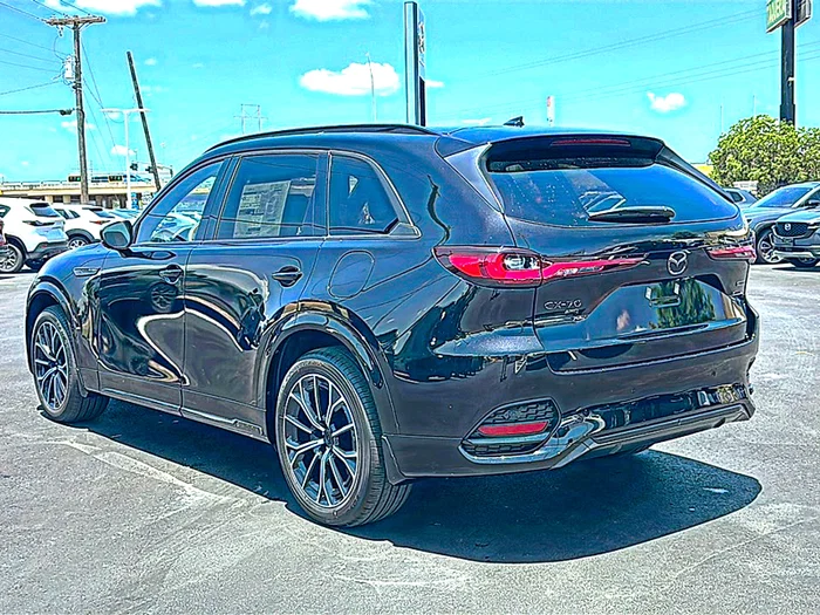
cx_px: 410
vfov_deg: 39.7
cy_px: 308
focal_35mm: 36
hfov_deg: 51.4
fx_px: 853
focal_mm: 6.86
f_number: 1.78
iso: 80
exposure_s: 1/1259
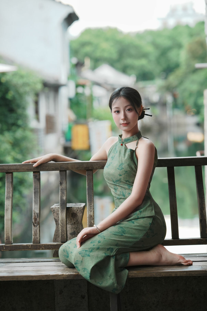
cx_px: 104
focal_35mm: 85
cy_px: 156
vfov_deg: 23.9
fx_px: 733
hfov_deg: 16.1
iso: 640
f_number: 2.5
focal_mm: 85
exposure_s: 1/640
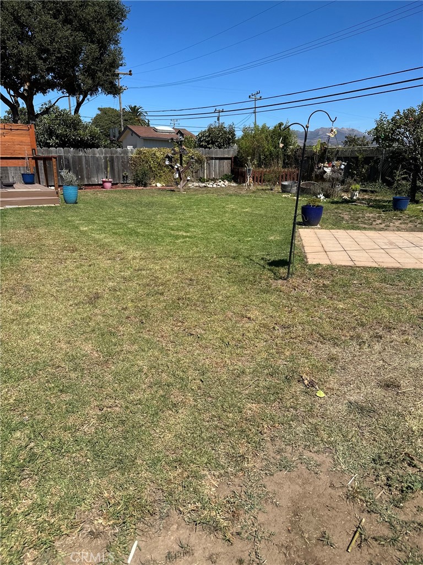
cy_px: 282
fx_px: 391
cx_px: 212
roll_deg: -0.7
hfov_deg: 56.8
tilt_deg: -17.0
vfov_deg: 71.6
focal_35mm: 24
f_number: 1.78
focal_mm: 6.86
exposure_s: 1/5263
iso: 80
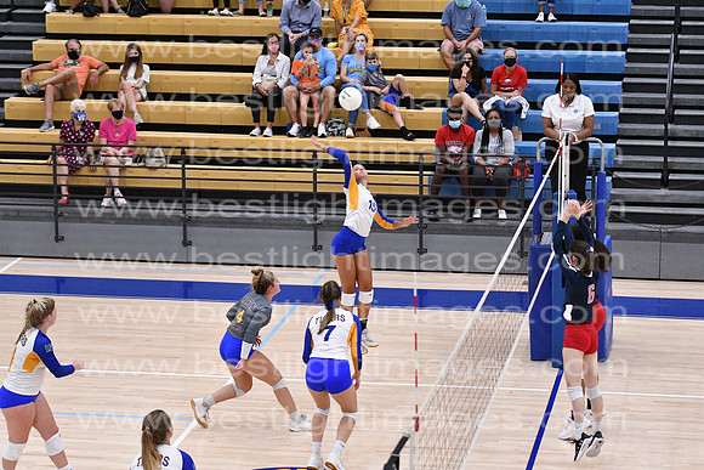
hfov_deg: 17.1
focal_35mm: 120
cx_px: 352
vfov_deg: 11.4
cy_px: 235
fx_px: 2347
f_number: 3.2
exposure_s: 1/1000
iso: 6400
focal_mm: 80
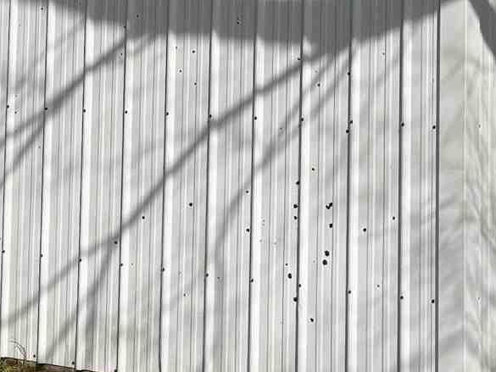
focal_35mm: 126
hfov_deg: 15.6
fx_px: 1806
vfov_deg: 11.5
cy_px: -82
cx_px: 210
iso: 80
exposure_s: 1/10309
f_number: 1.78
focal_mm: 6.76
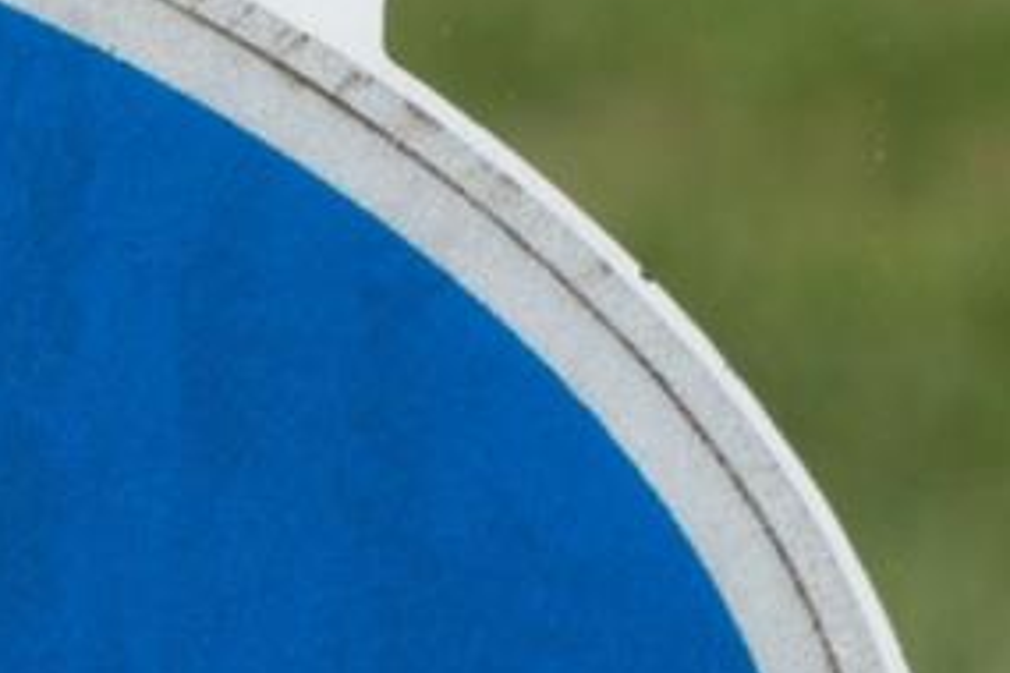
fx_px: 17241
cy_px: 1185
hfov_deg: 3.3
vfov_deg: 2.2
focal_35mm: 615
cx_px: -1464
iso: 100
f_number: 11
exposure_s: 1/200
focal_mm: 57
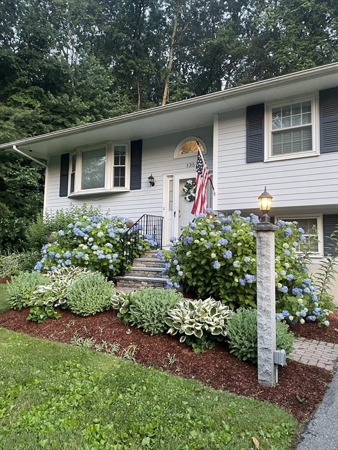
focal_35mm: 26
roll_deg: -1.4
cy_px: 225
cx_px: 169
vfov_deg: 67.3
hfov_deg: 53.1
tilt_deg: +5.6
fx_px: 338
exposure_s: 1/60
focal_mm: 4.2
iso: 200
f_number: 1.6
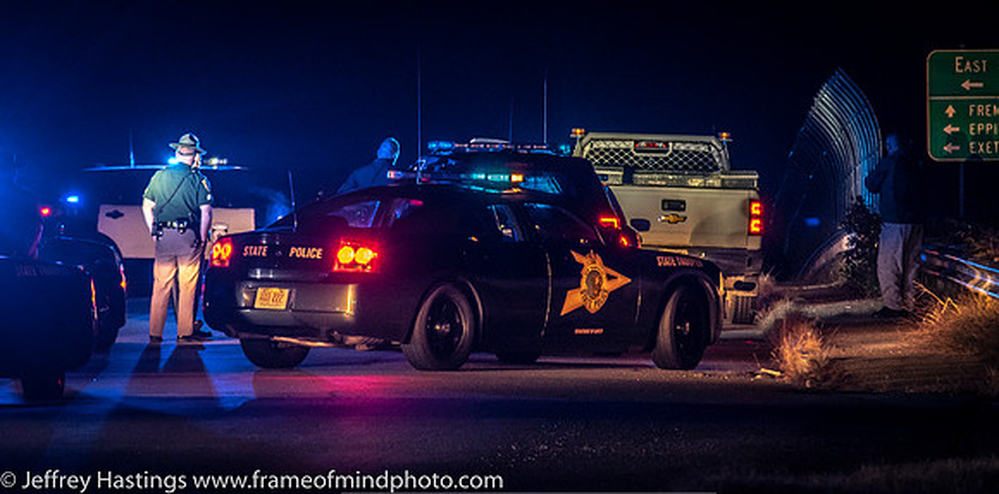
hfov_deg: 6.7
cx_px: 466
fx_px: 8551
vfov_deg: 3.3
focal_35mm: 332
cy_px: 210
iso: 2000
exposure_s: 1/50
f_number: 5.6
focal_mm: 190
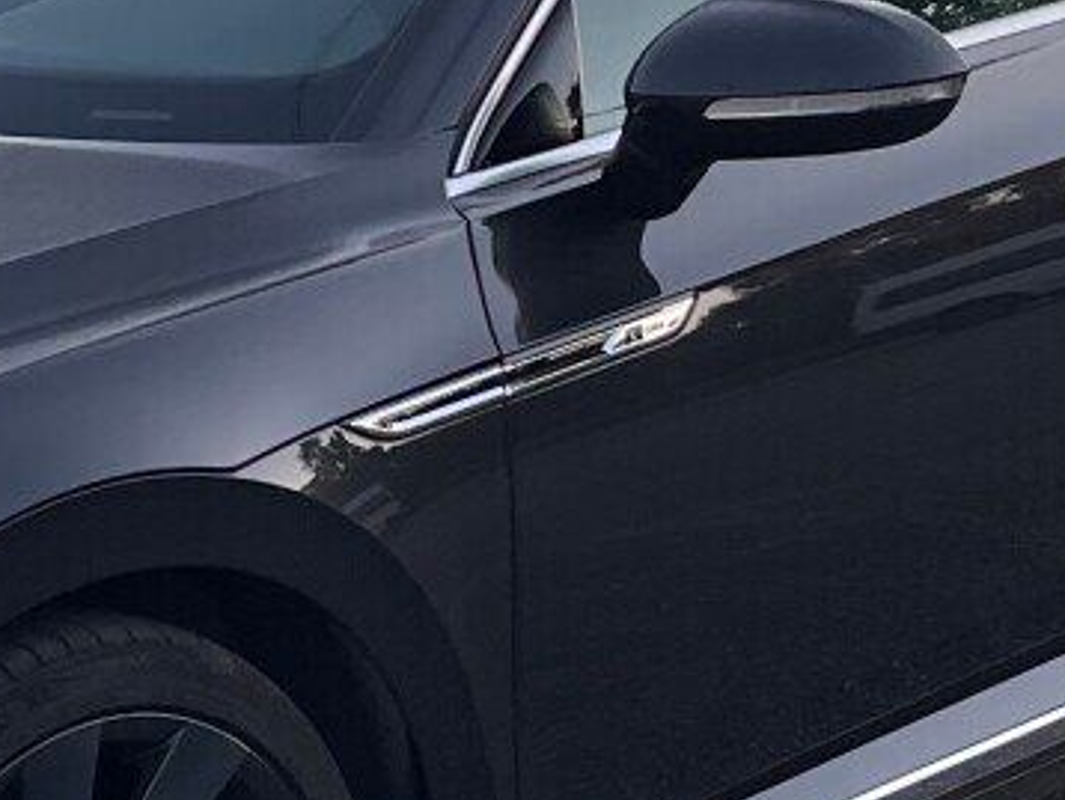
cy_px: 448
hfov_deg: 14.3
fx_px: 4187
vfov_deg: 10.9
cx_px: 6
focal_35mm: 136
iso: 40
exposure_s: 1/95
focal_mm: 5.1
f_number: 1.6
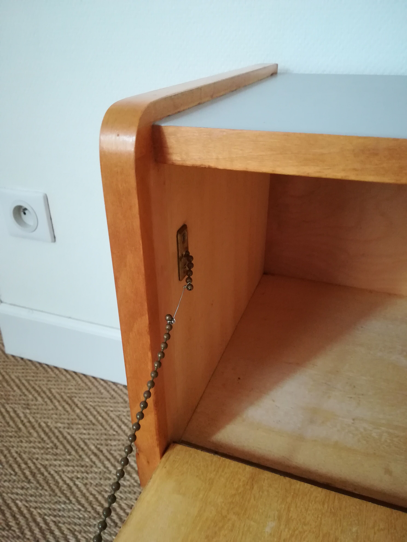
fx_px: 408
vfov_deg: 67.3
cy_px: 271
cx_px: 204
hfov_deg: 53.1
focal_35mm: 26
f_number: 2.2
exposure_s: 1/20
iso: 640
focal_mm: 3.83
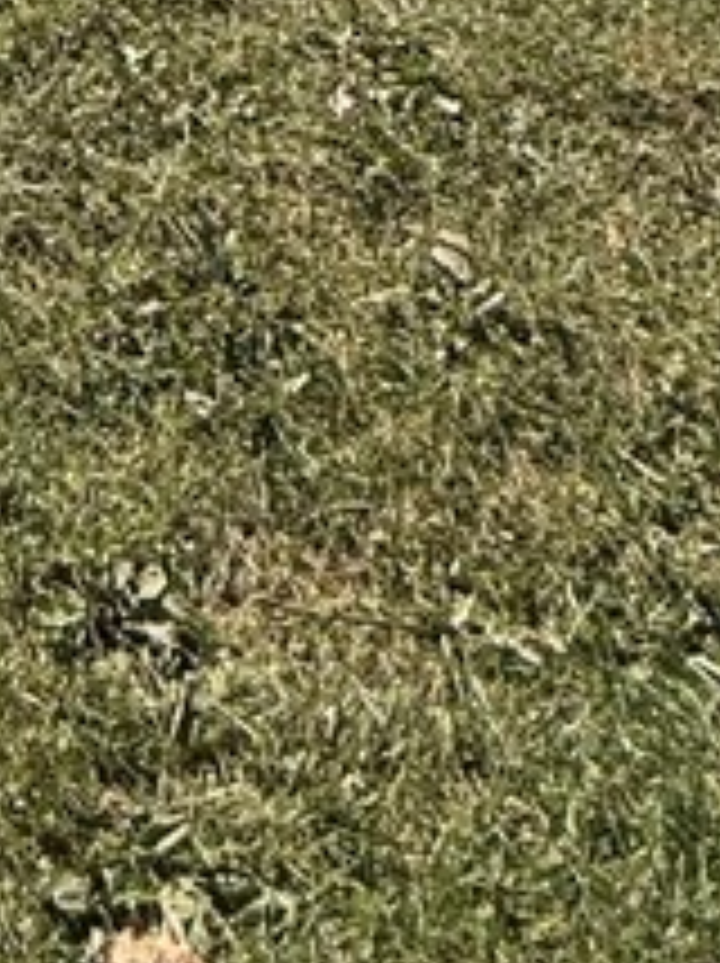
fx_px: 1862
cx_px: -508
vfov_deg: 16.1
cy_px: -1242
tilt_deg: +4.9
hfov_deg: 18.1
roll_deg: +0.5
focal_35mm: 67
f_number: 2.2
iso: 64
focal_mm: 2.22
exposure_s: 1/3891
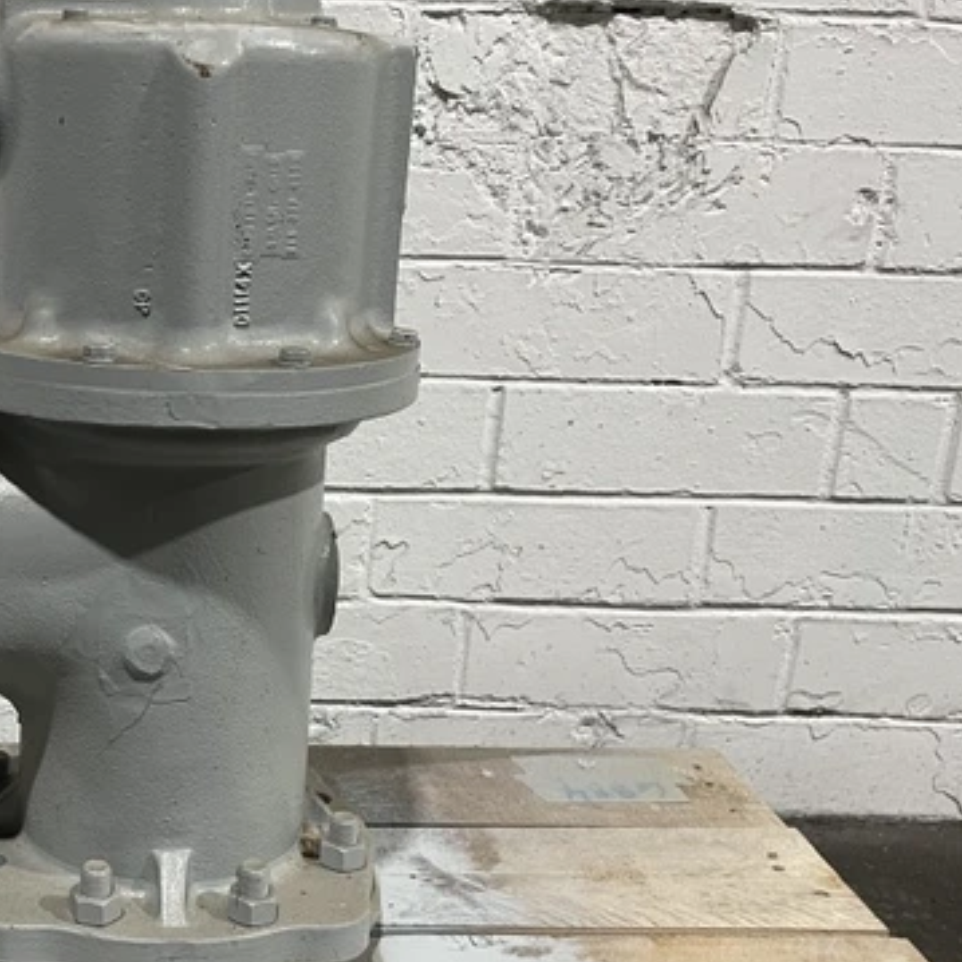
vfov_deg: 35.2
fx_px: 1509
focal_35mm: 48
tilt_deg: -18.7
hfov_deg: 33.9
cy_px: 602
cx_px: 139
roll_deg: -2.1
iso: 80
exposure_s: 1/60
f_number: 1.6
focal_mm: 4.2
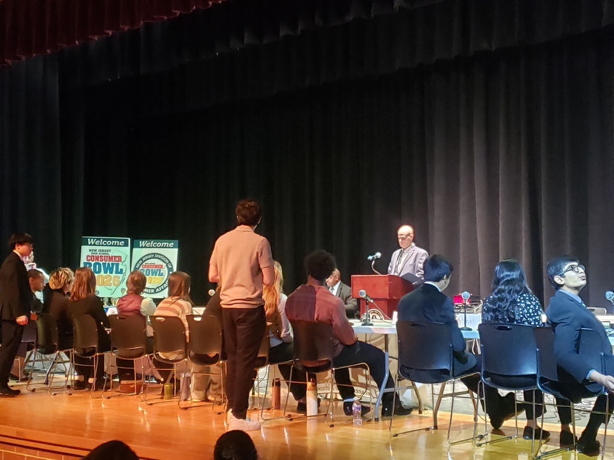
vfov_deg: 53.1
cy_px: 230
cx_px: 307
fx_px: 461
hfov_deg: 67.3
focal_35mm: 26
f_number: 1.5
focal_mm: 4.3
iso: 800
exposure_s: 1/40
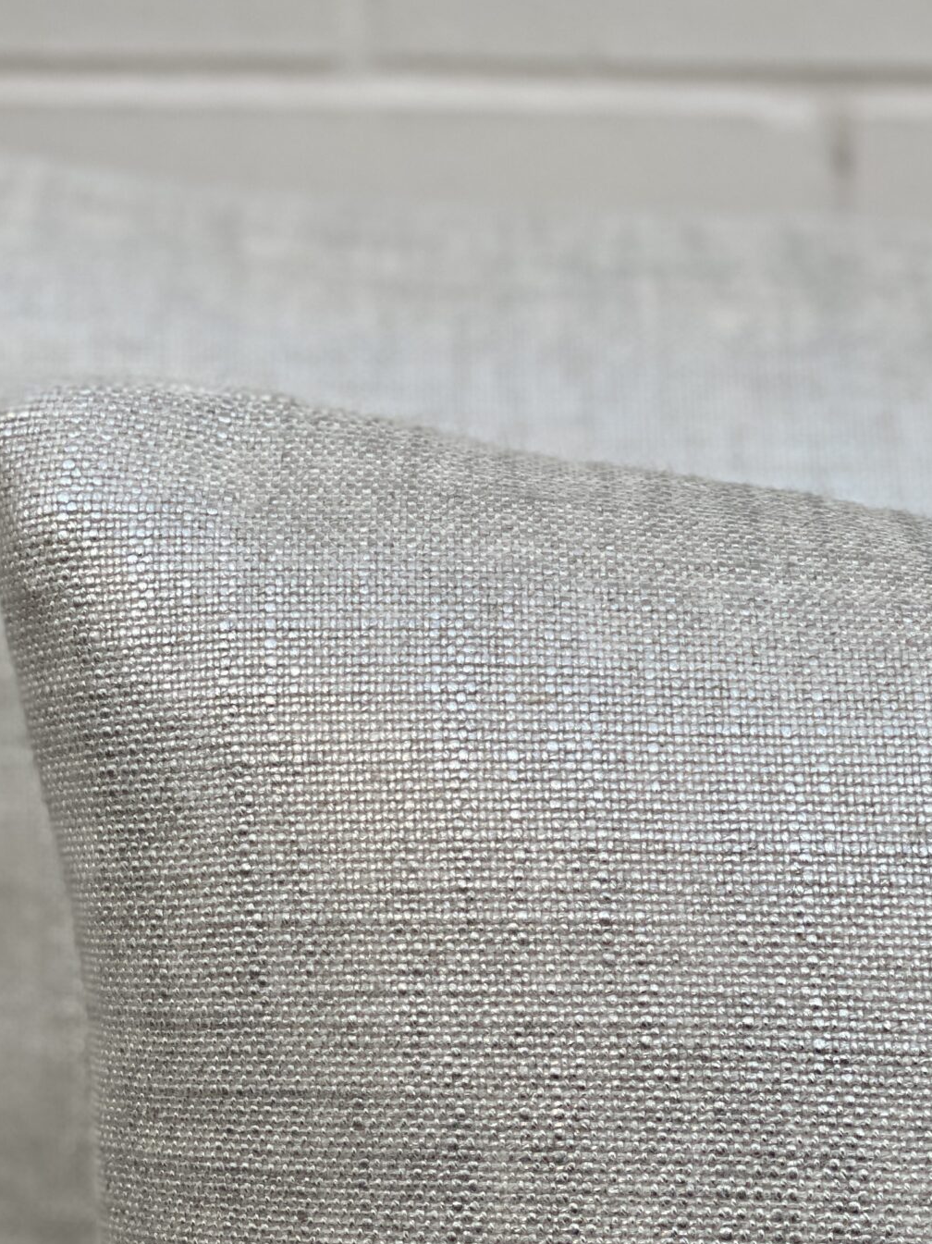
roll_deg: -0.6
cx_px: 306
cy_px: 753
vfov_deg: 19.8
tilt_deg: -17.4
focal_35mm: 99
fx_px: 3556
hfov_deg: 14.9
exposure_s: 1/122
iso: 80
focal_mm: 6
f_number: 2
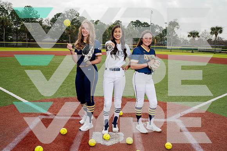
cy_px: 76
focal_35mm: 35
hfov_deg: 54.4
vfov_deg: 37.9
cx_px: 114
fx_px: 221
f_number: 5.6
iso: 80
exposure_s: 1/250
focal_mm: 35
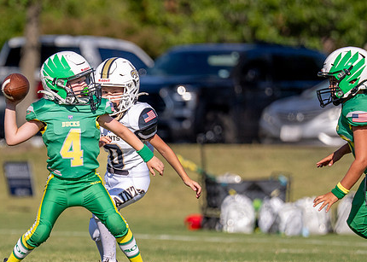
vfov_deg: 2.5
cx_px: 64
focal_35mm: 576
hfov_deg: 3.5
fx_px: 6003
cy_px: 145
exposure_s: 1/6400
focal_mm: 200
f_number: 2.8
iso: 250
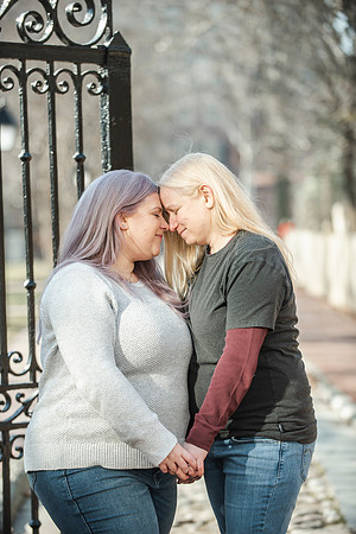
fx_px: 1780
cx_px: 178
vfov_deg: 17.1
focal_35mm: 120
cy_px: 267
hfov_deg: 11.4
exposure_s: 1/2000
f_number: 3.2
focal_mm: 120
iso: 640
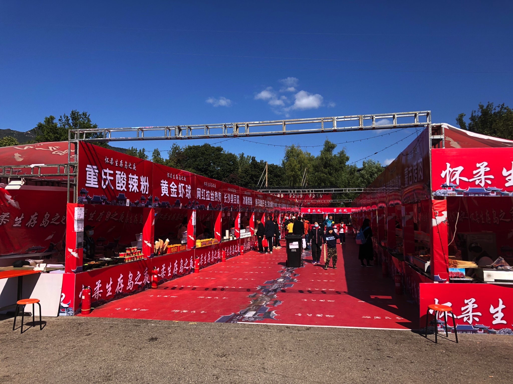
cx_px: 256
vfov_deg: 49.7
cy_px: 192
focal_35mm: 28
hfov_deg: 63.4
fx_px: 415
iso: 20
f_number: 1.8
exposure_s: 1/2000
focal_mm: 3.99
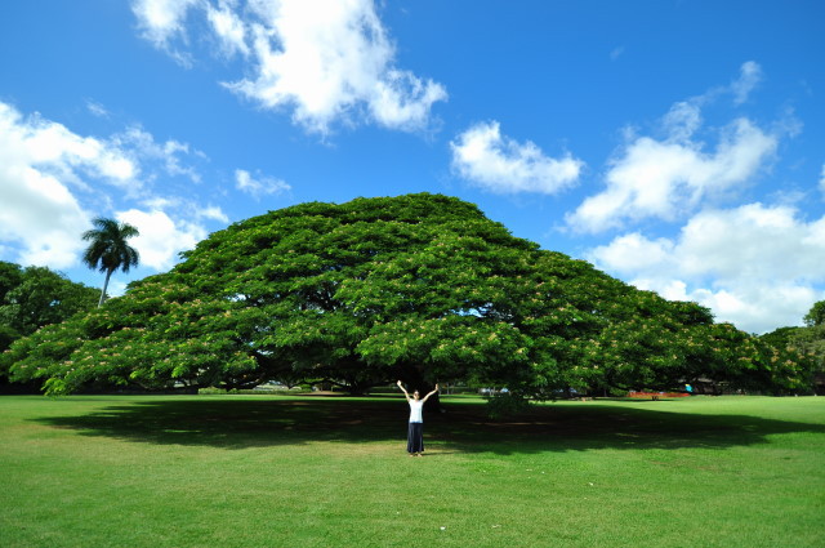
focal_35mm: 15
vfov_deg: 77.2
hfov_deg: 100.5
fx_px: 343
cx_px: 412
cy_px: 274
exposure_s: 1/800
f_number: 3.5
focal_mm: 10
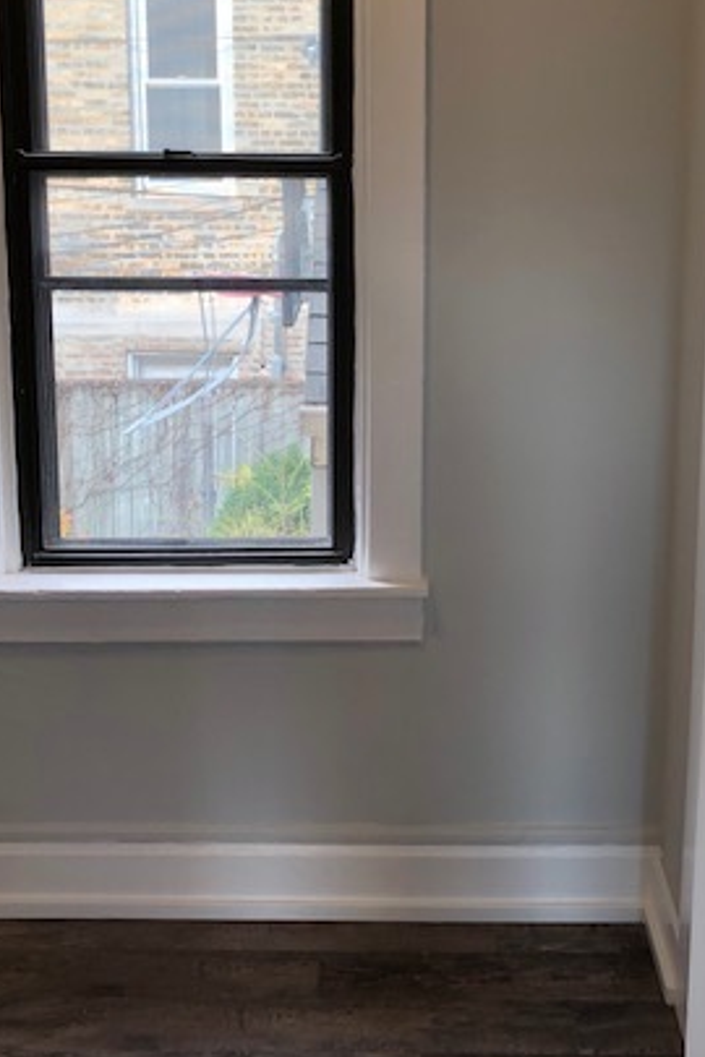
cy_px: 339
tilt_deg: -10.6
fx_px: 1351
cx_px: 400
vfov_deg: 42.1
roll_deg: +0.2
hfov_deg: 29.2
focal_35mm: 46
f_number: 1.8
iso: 50
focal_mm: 4
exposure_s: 1/120
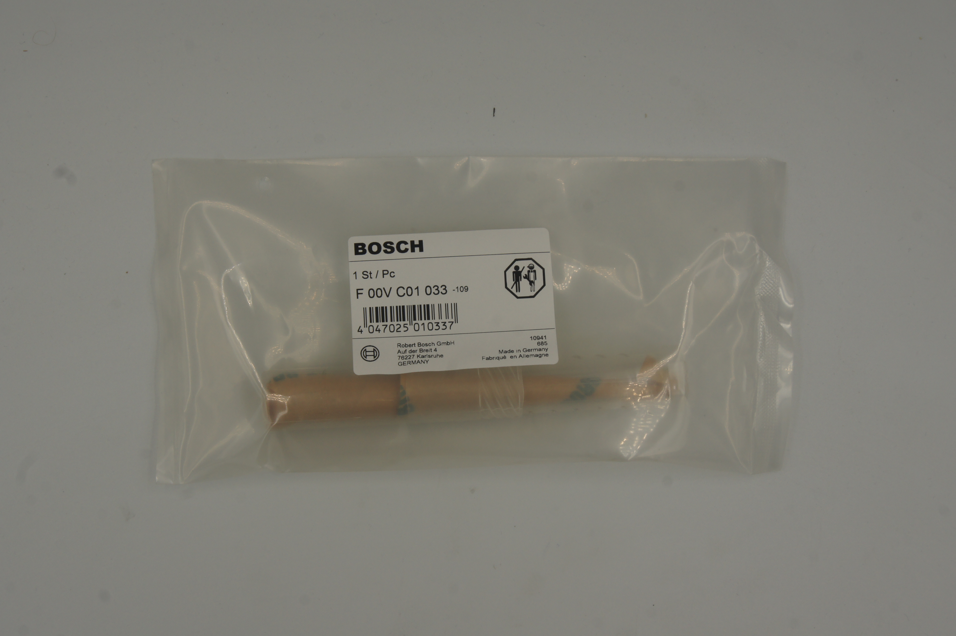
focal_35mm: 52
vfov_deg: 25.7
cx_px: 478
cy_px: 318
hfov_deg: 37.9
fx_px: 1393
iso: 200
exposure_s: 1/125
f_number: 11
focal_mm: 35
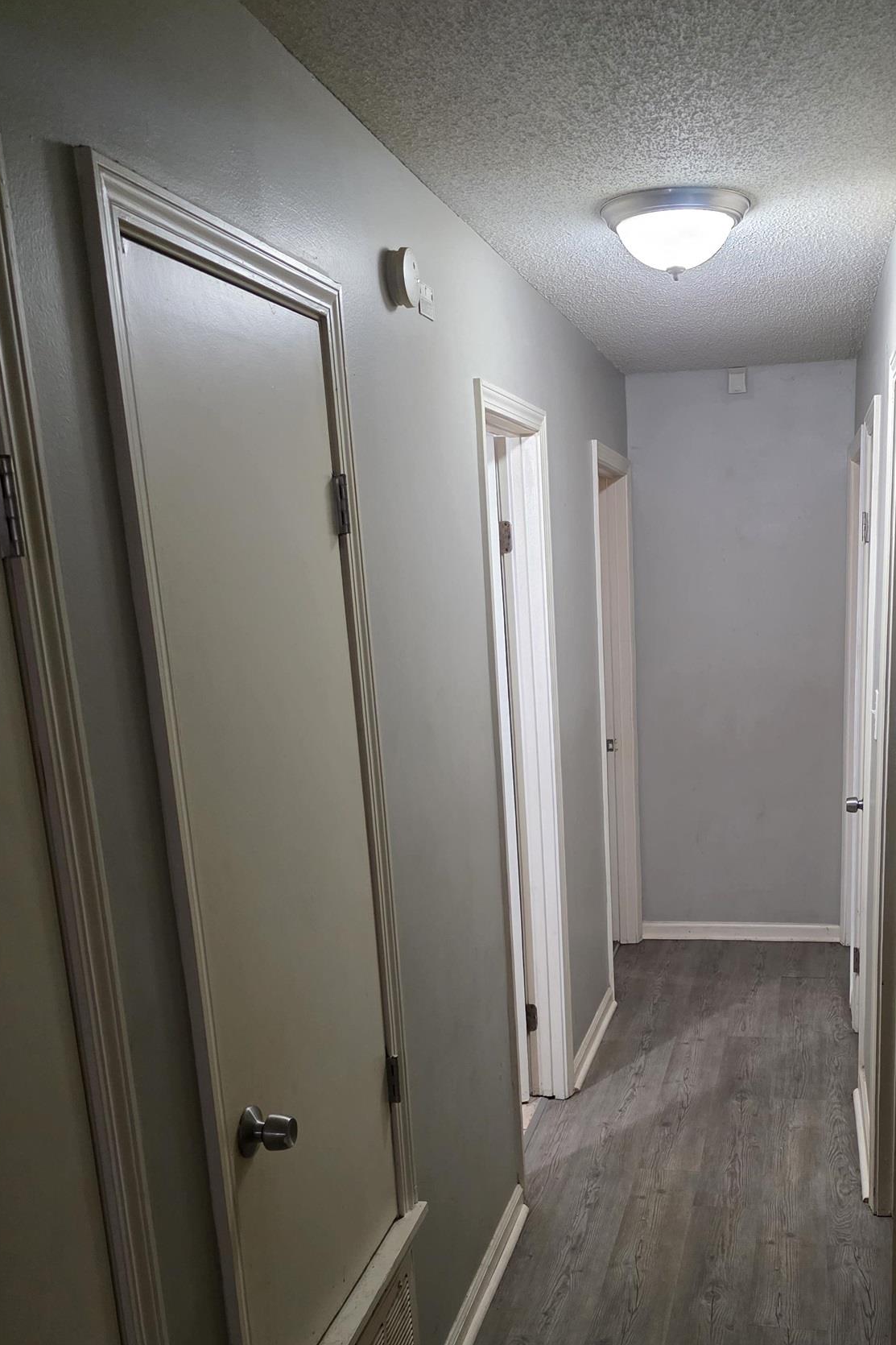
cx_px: 593
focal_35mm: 33
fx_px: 1232
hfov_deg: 39.5
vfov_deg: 56.3
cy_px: 869
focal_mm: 6.3
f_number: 1.7
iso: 800
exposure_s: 1/120
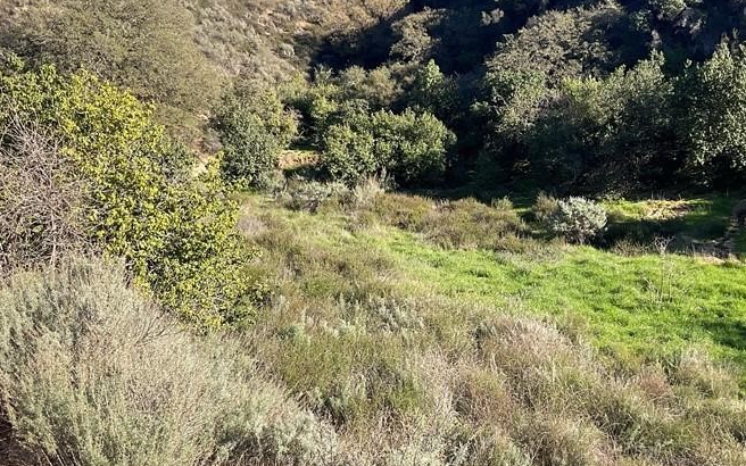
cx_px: 386
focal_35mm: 48
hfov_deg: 41.8
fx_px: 976
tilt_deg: -1.5
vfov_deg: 26.9
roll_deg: +2.7
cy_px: 252
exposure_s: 1/709
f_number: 1.8
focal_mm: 3
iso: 16
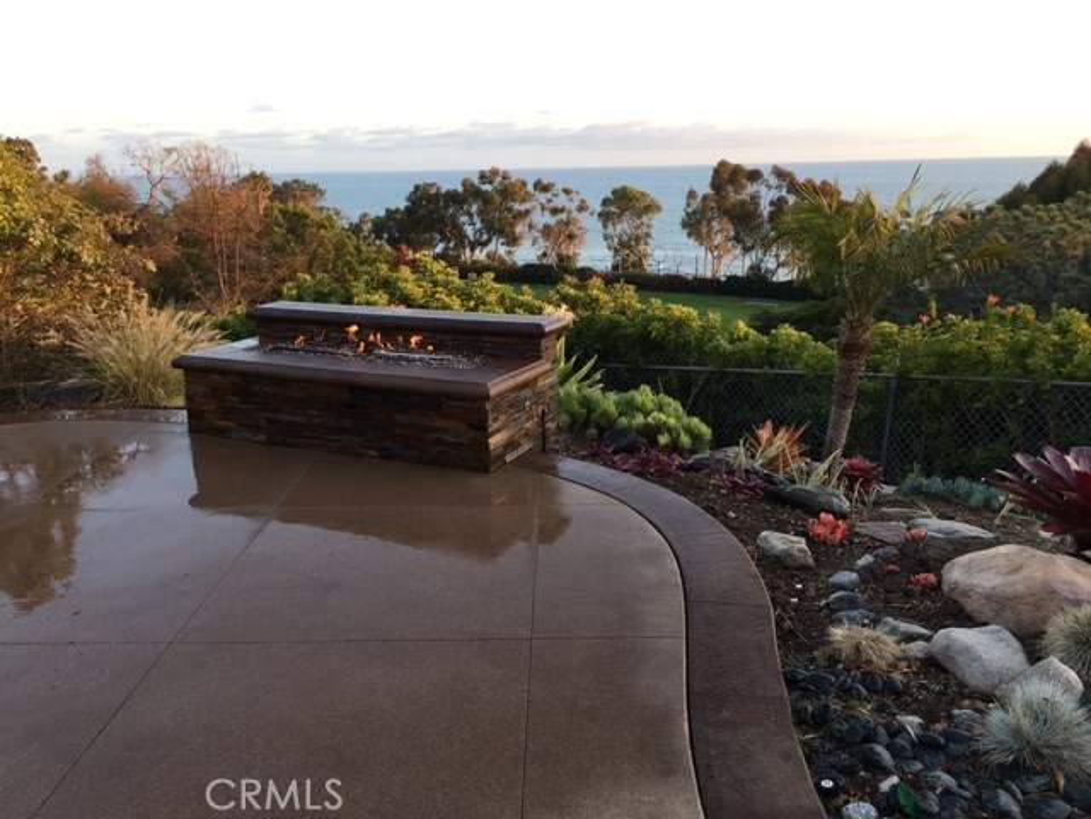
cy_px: 410
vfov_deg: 48.2
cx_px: 546
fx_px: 914
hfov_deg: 61.7
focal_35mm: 29
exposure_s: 1/120
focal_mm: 4.15
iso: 25
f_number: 2.2
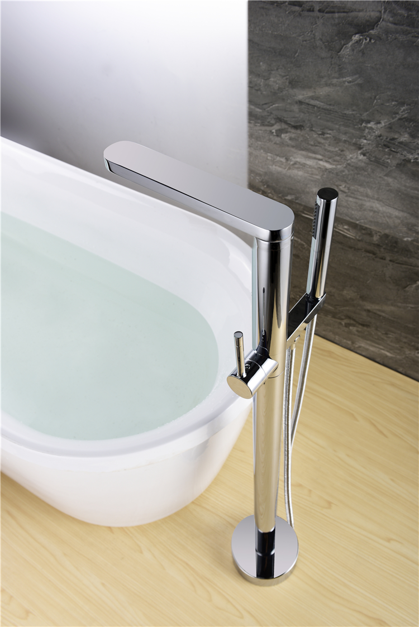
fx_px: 610
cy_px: 314
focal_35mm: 35
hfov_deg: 37.9
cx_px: 210
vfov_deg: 54.4
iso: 64
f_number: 10
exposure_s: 1/200
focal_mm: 35
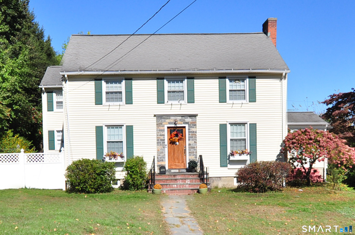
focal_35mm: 20
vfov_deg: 63.1
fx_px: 192
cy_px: 118
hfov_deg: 85.5
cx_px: 178
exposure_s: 1/500
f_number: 8
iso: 250
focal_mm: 13
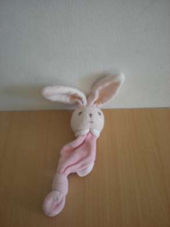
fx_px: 249
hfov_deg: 37.7
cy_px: 114
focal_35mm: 38
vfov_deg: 49.0
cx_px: 85
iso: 200
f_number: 3.1
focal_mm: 6.3
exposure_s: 1/58.3
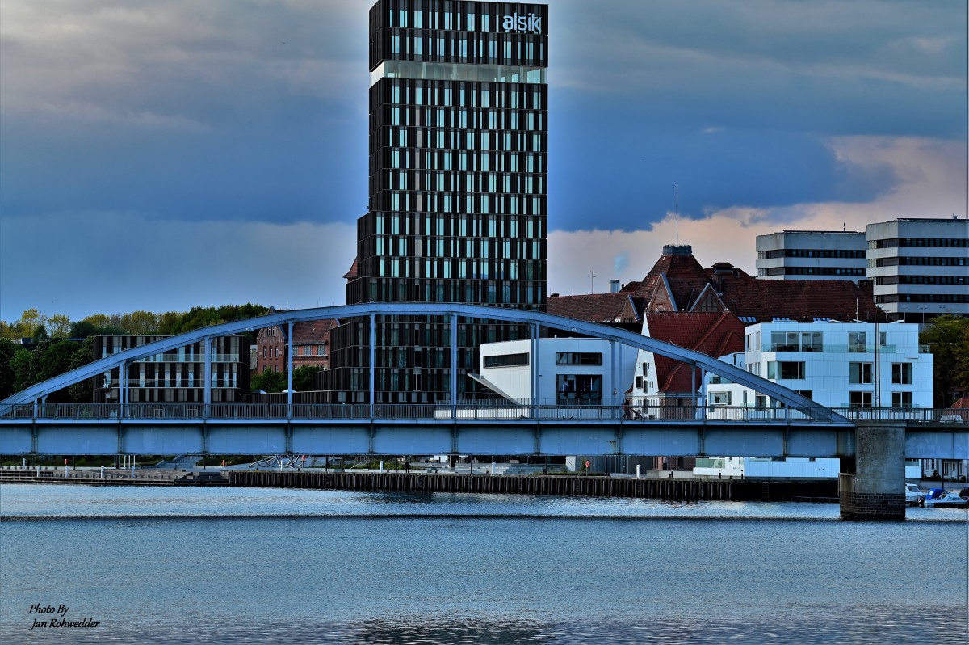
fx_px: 5110
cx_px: 484
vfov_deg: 7.2
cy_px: 322
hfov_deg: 10.8
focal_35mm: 190
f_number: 10
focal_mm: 190
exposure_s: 1/60
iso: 200
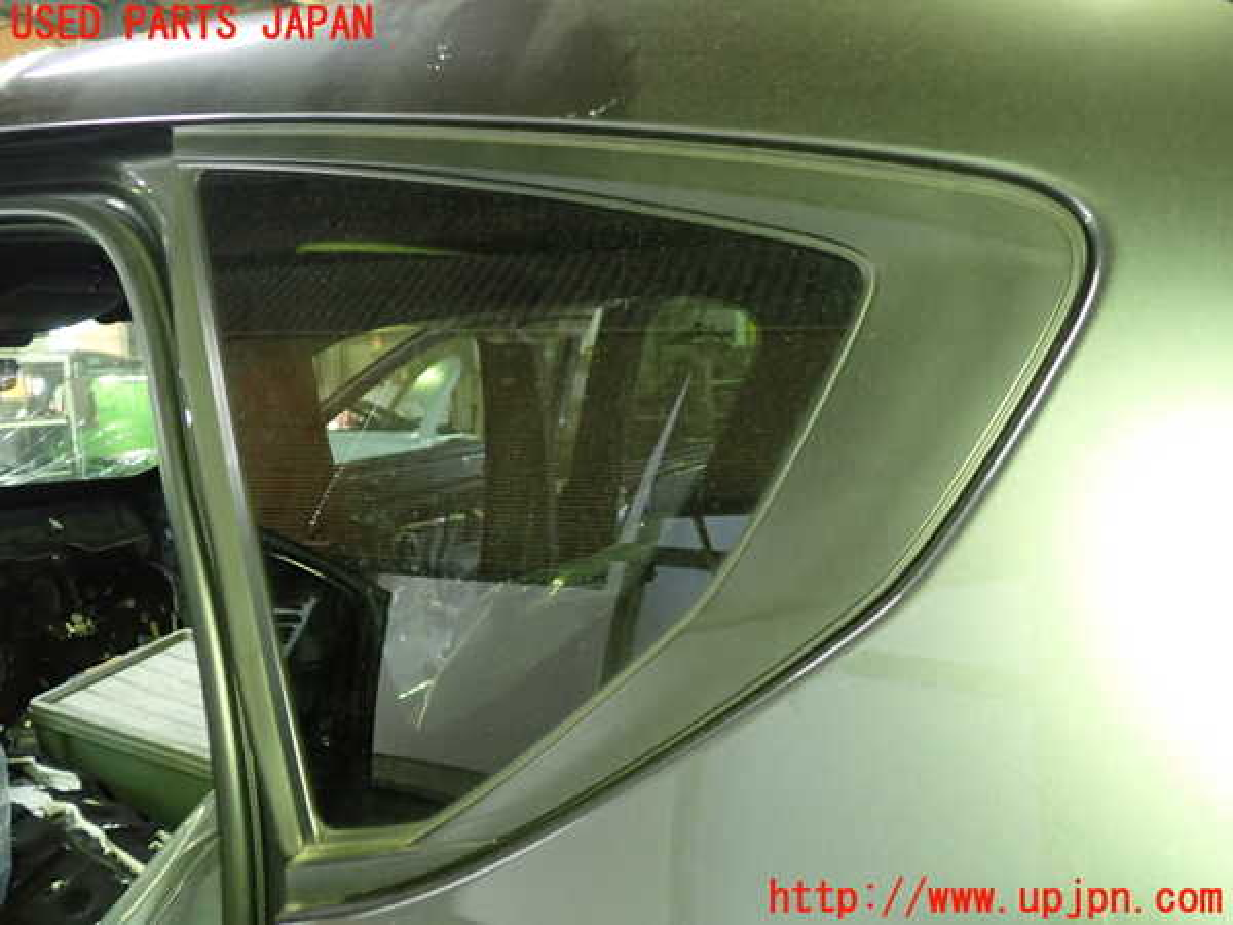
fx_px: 1069
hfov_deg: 60.0
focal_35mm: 30
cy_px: 462
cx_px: 616
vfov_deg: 46.8
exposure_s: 1/25
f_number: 2.3
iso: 800
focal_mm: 5.4
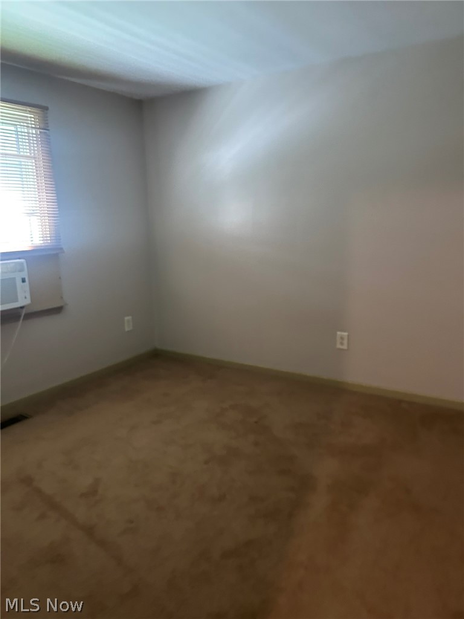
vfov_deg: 67.3
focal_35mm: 26
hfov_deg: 53.1
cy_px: 310
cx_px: 232
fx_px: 465
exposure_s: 1/60
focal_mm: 5.7
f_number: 1.5
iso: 400
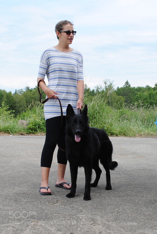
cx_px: 78
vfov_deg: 61.8
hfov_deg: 43.8
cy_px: 117
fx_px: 195
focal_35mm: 30
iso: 100
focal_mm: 20
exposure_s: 1/250
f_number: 8
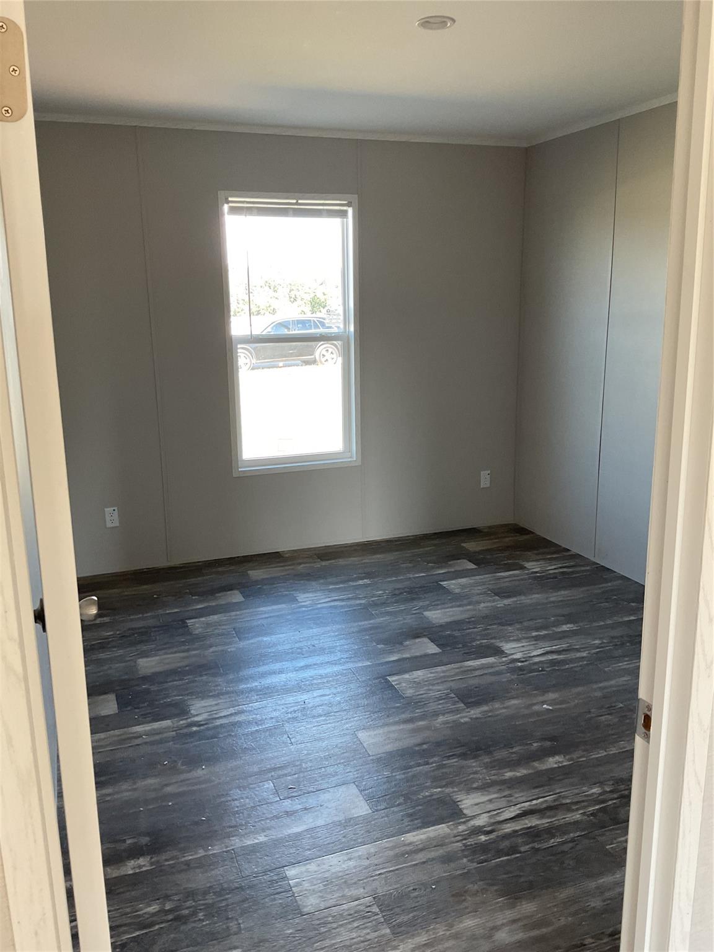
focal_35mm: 29
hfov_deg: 48.2
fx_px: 798
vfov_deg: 61.7
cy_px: 476
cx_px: 357
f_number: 1.8
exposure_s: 1/60
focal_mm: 3
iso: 64
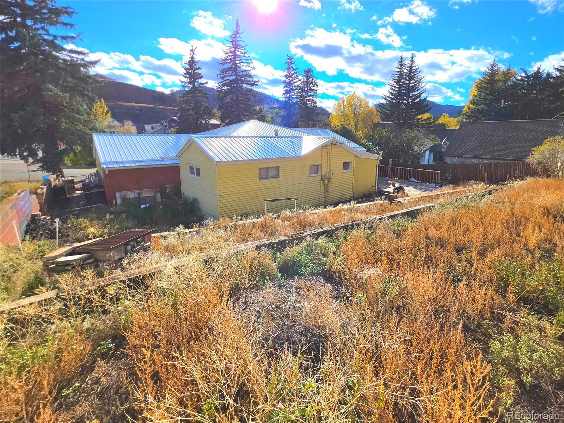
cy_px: 212
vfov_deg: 89.9
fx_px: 212
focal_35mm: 13
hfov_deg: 106.2
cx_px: 282
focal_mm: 2.2
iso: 16
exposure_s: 1/2000
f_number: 1.9
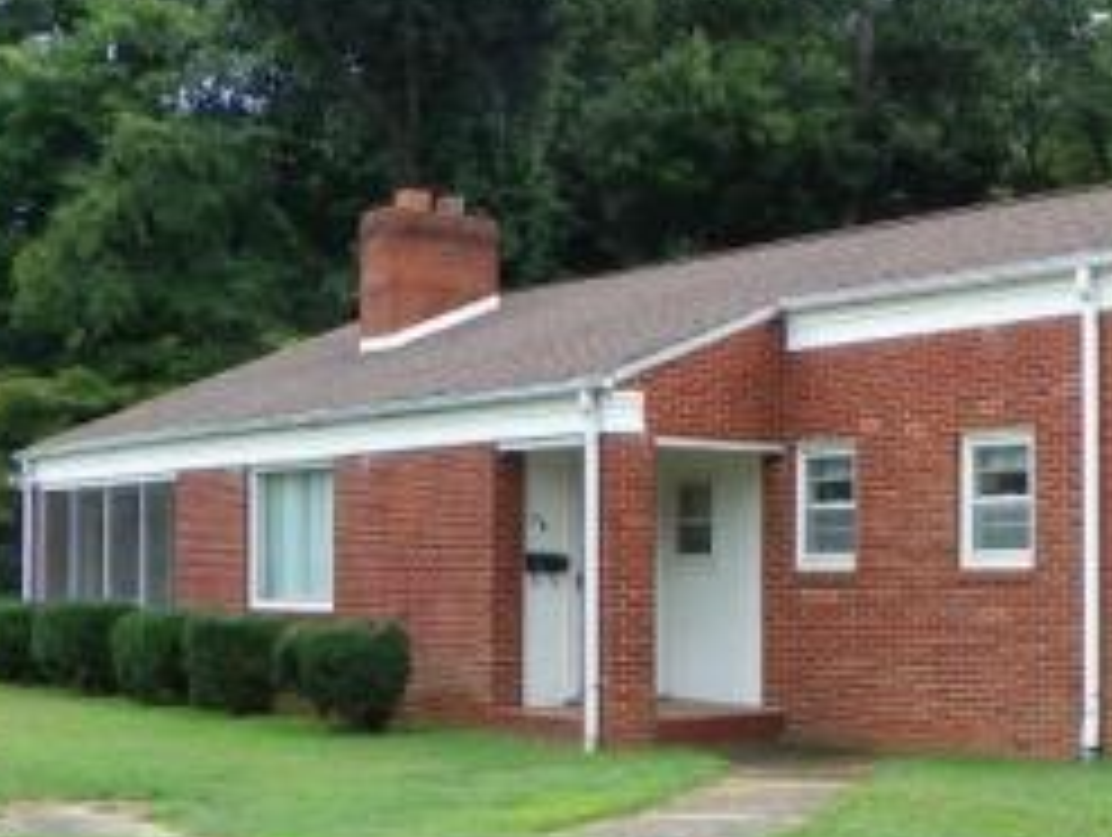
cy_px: 590
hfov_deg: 30.5
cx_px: 954
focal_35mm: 61
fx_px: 1962
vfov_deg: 23.9
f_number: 4
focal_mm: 4.6
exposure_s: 1/160
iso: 64
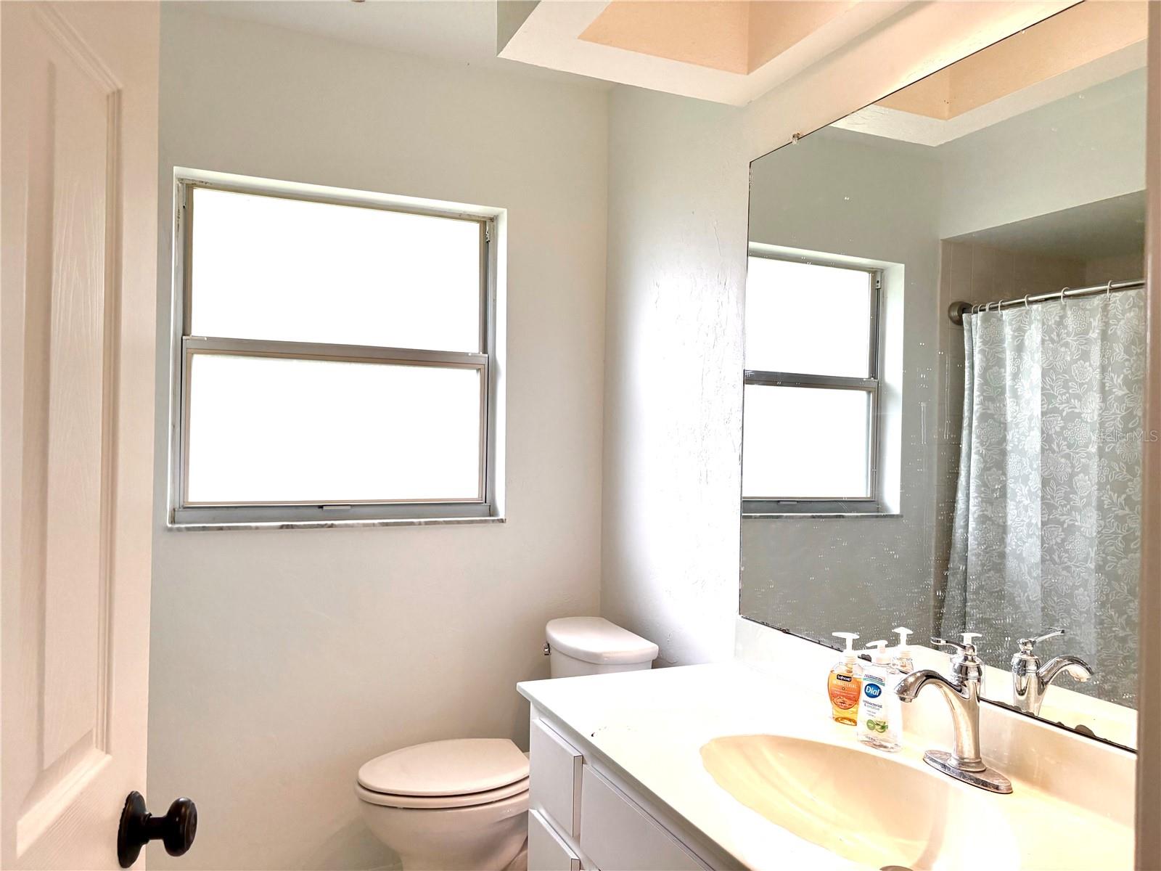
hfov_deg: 67.3
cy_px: 436
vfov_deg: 53.1
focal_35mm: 26
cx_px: 580
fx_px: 872
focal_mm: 5.96
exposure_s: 1/217
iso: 125
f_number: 1.6
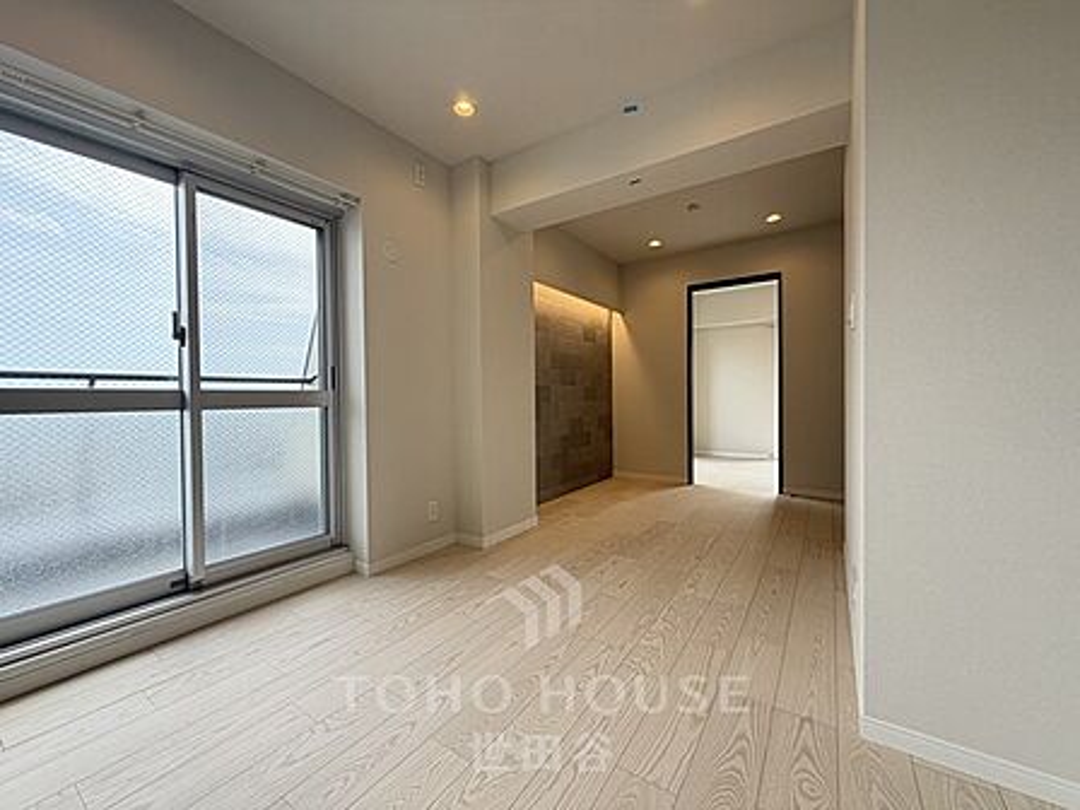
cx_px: 540
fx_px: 437
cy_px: 405
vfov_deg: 85.7
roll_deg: +1.1
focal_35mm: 14
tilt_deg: -0.5
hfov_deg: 102.1
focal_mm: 2.22
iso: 64
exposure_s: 1/121
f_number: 2.2
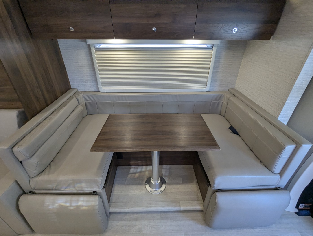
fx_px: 145
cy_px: 118
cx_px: 156
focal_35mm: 16
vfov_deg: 78.2
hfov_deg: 94.4
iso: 220
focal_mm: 2.35
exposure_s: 1/130
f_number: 2.2
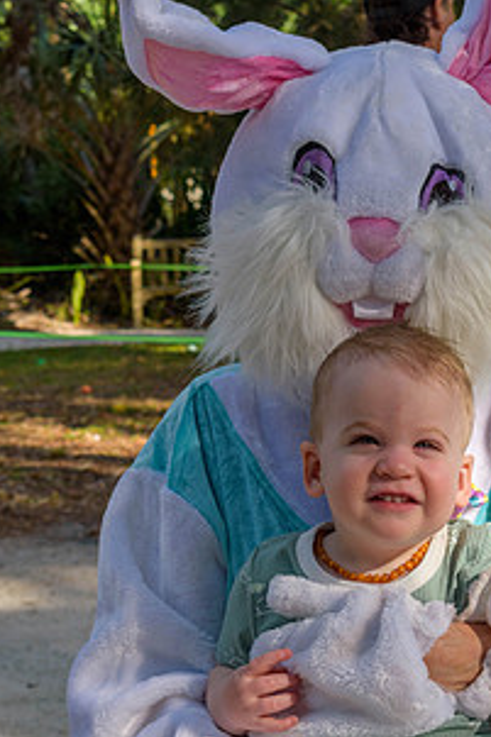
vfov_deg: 16.6
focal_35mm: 123
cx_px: 327
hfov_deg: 11.1
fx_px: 2519
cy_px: 505
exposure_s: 1/320
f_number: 9
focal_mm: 55
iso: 200
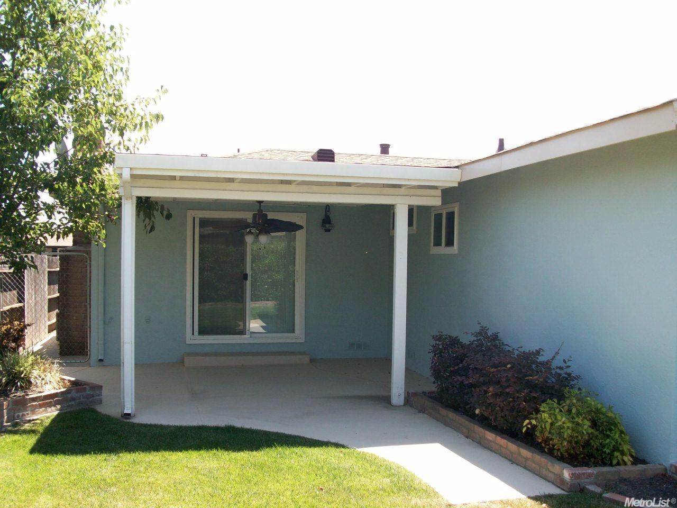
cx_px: 338
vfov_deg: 41.8
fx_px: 665
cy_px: 254
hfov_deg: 54.0
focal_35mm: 34
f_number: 2.8
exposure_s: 1/259
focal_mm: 5.7
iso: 64
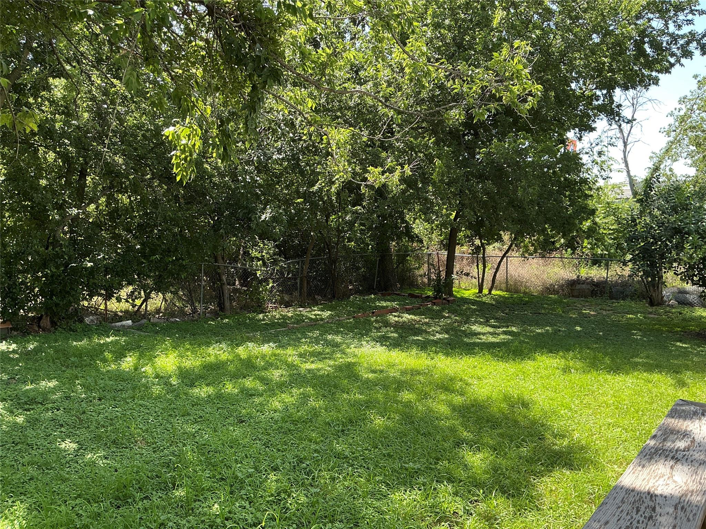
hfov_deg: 63.4
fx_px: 571
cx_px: 353
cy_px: 264
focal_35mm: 28
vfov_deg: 49.7
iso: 20
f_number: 1.8
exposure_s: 1/168
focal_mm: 3
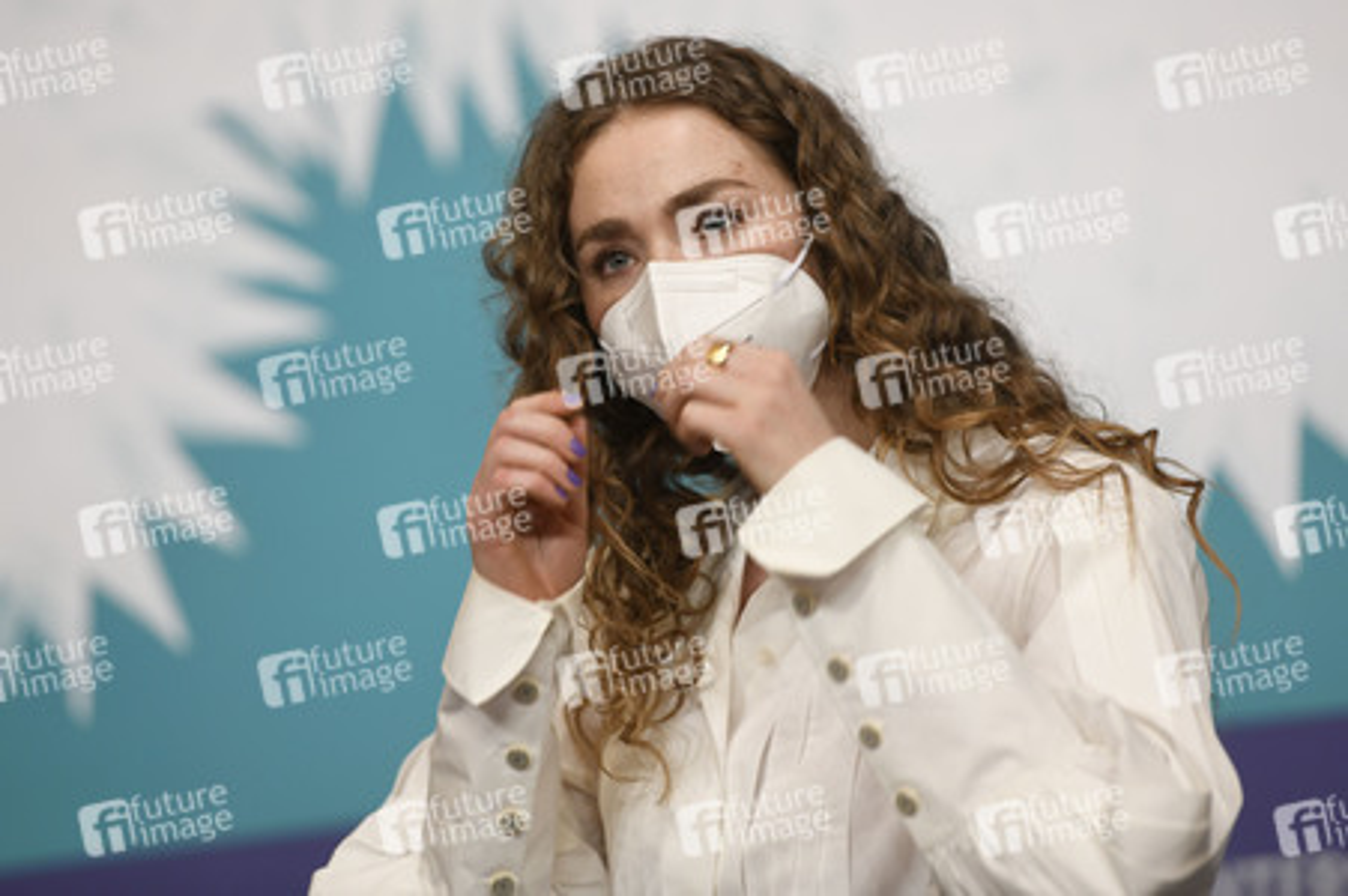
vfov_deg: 6.9
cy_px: 448
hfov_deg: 10.3
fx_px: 7483
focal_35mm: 200
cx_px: 674
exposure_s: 1/250
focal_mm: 200
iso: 1000
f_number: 3.5
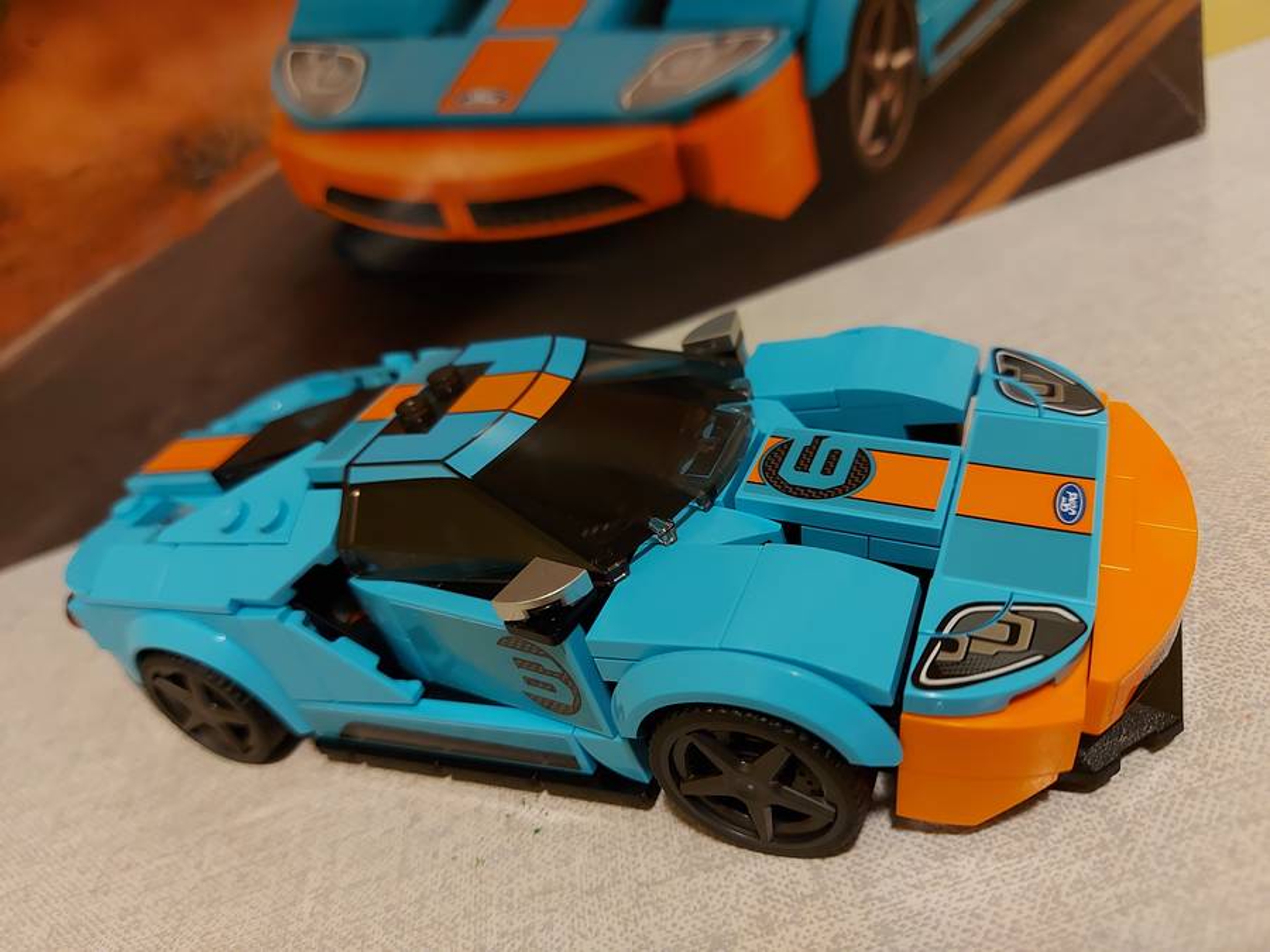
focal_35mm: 24
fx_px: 881
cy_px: 476
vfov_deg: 56.8
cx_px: 635
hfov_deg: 71.6
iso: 320
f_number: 1.8
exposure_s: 1/25
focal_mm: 5.23
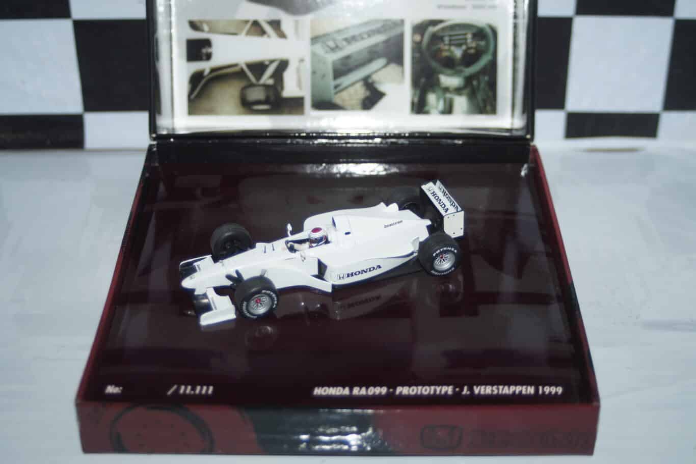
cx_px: 348
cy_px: 232
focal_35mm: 52
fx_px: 1015
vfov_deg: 25.8
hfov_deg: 37.8
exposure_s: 1/100
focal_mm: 35
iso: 100
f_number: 4
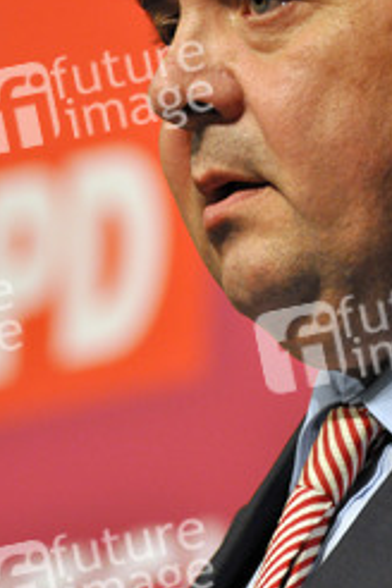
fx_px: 11939
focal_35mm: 731
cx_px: 161
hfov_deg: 1.9
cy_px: 218
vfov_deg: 2.8
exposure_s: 1/125
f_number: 5.6
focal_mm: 300
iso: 2000
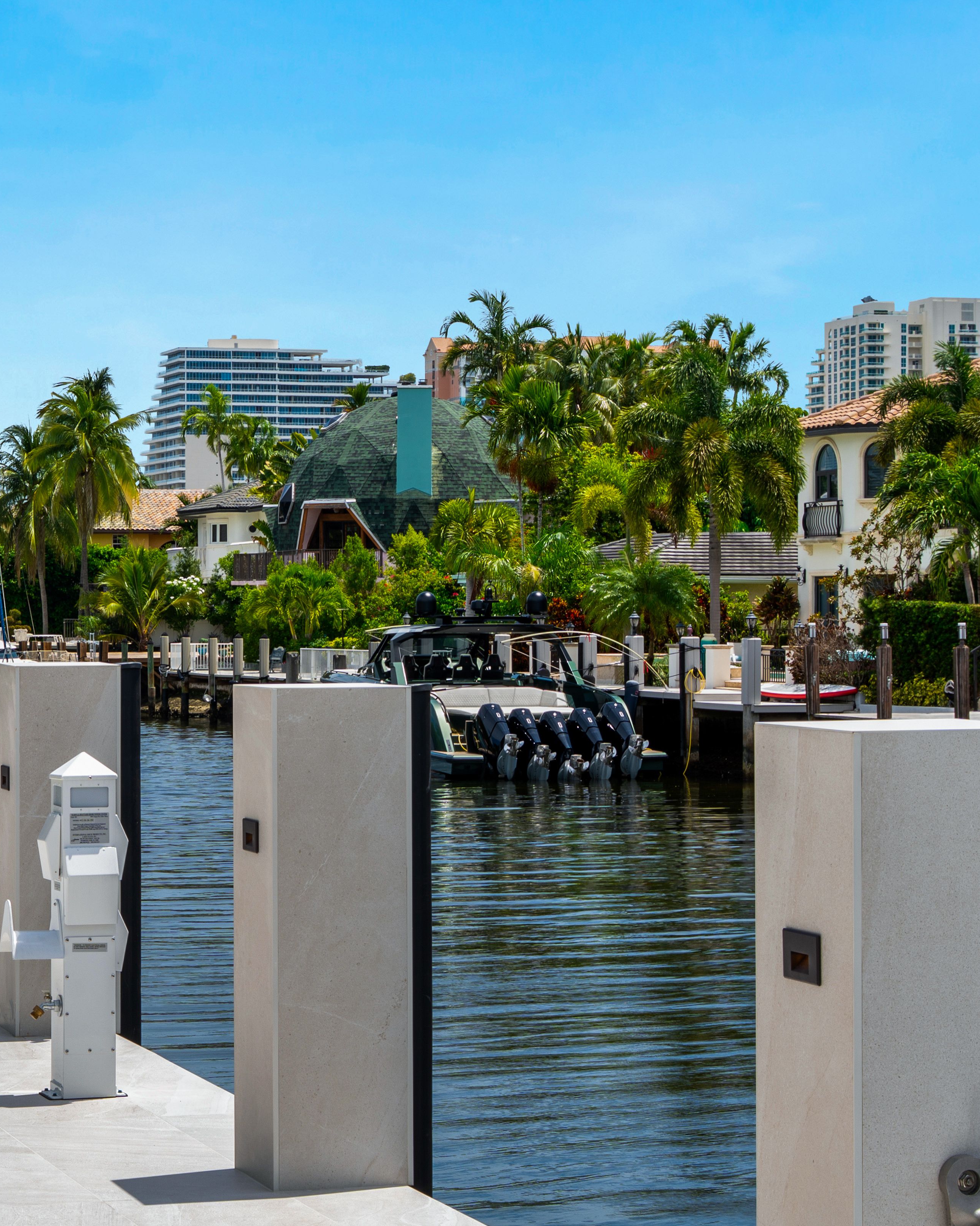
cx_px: 94
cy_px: 640
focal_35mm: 89
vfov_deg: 21.4
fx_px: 3235
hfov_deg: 17.0
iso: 64
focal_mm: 43.6
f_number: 11
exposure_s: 1/160
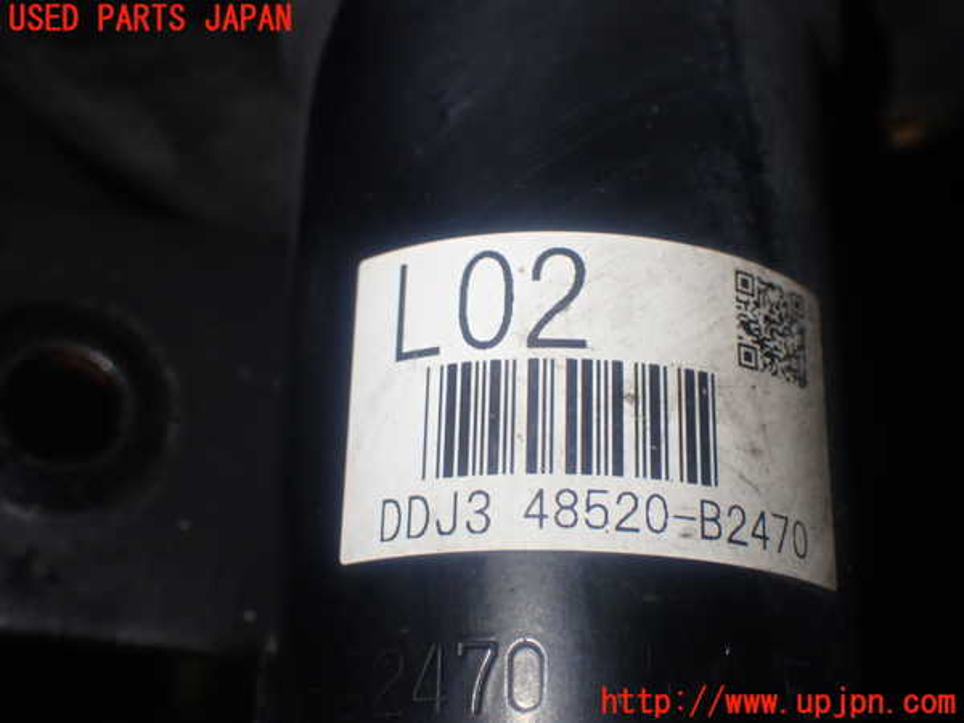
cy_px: 362
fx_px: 1392
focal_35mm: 50
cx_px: 482
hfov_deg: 38.2
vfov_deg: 29.1
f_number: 3.2
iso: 250
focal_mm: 9.01
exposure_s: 1/50
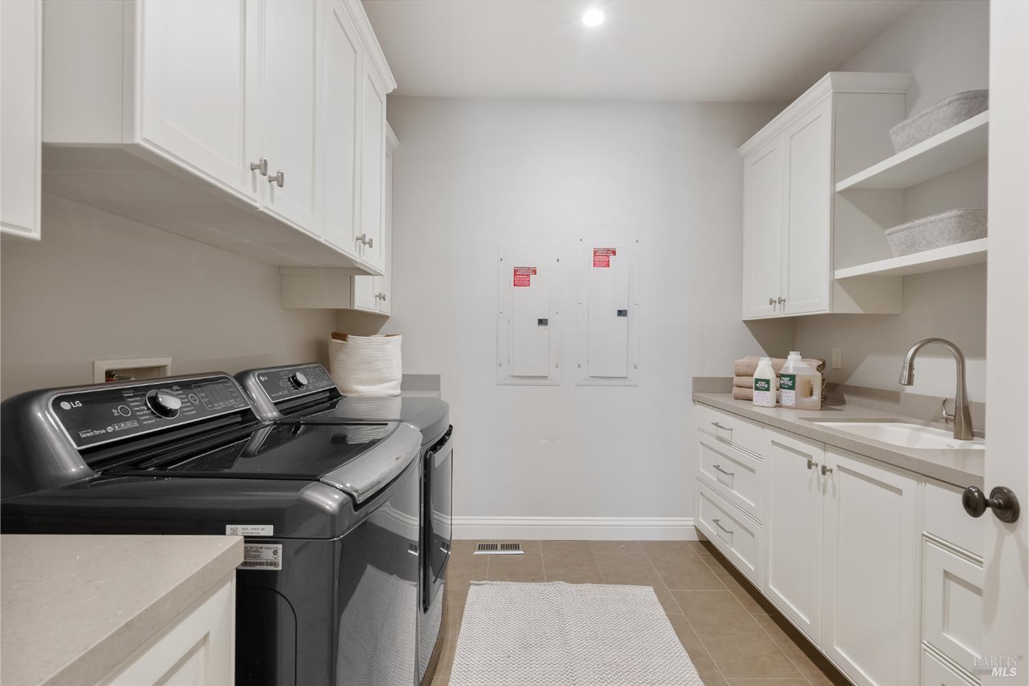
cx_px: 514
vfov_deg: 73.7
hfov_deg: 96.7
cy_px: 343
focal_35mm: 16
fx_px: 457
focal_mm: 16
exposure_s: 1/5
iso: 400
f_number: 8
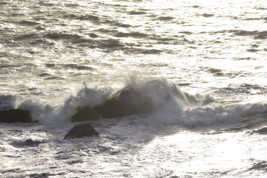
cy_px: 89
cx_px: 134
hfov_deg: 10.2
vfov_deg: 6.8
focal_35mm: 202
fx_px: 1502
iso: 1000
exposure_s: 1/2500
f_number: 13
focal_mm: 135
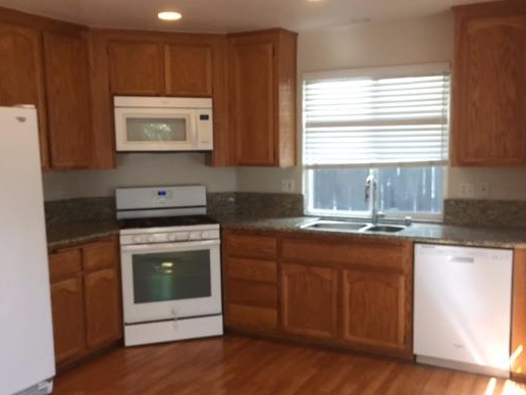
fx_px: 547
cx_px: 273
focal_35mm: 36
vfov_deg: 39.6
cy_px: 215
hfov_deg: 51.3
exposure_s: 1/30
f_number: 2.2
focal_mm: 4.15
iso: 50
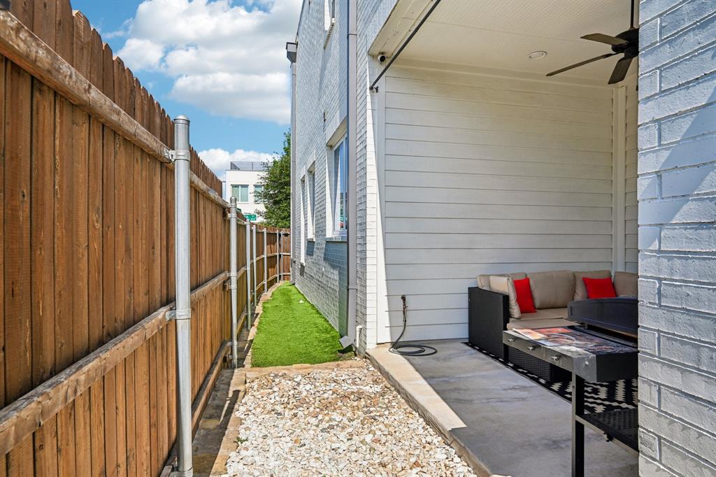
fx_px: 398
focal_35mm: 20
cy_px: 238
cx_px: 358
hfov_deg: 84.0
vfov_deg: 61.9
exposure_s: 1/800
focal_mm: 20
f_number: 8
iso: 400
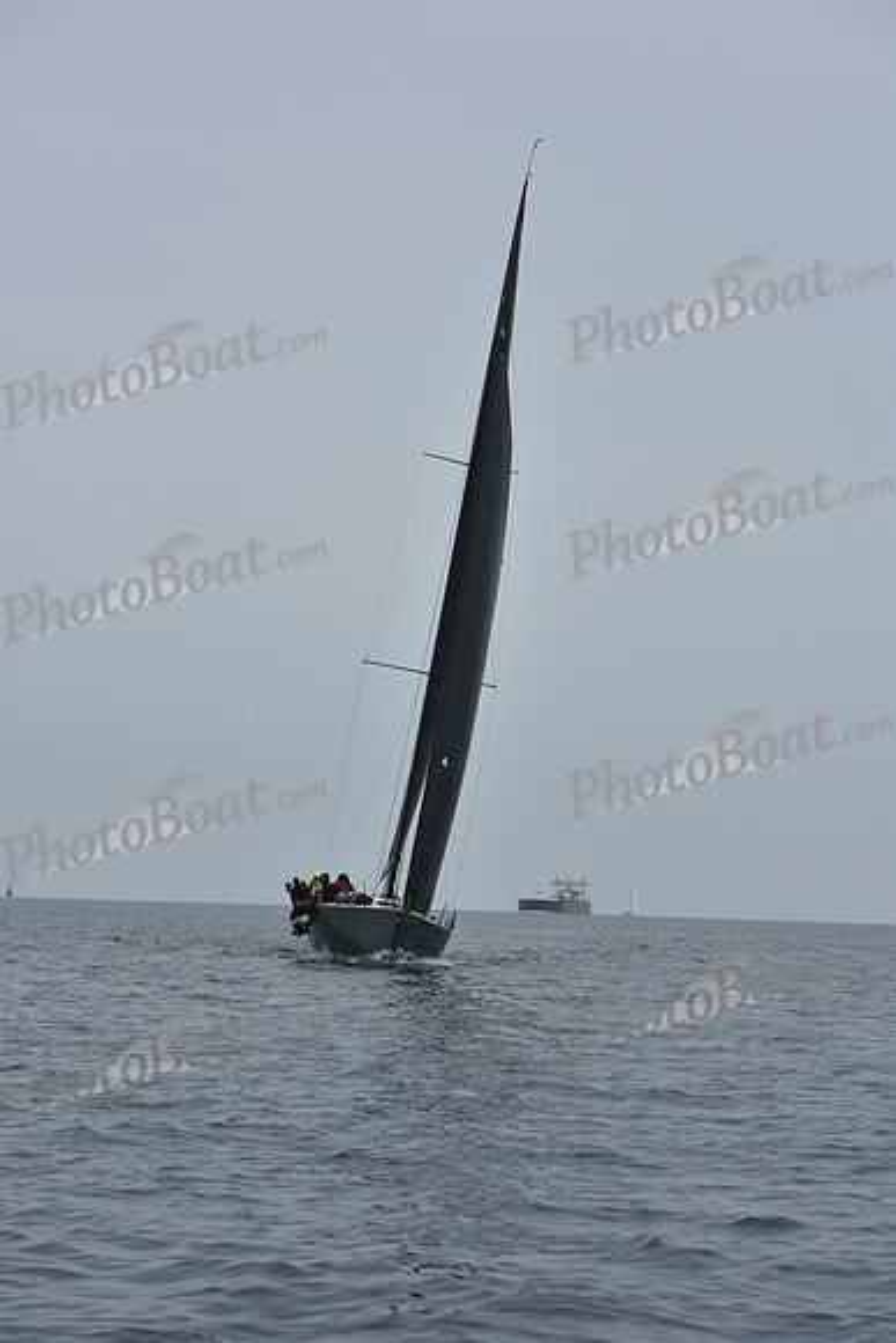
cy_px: 672
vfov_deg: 22.6
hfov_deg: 15.2
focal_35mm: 90
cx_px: 448
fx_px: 3358
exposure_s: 1/800
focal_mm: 90
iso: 250
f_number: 7.1
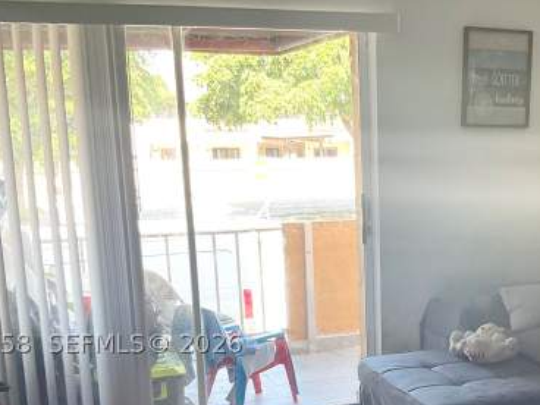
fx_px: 983
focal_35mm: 63
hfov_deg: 29.7
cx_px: 467
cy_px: 343
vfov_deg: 22.8
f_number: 1.8
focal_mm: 3
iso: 64
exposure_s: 1/122
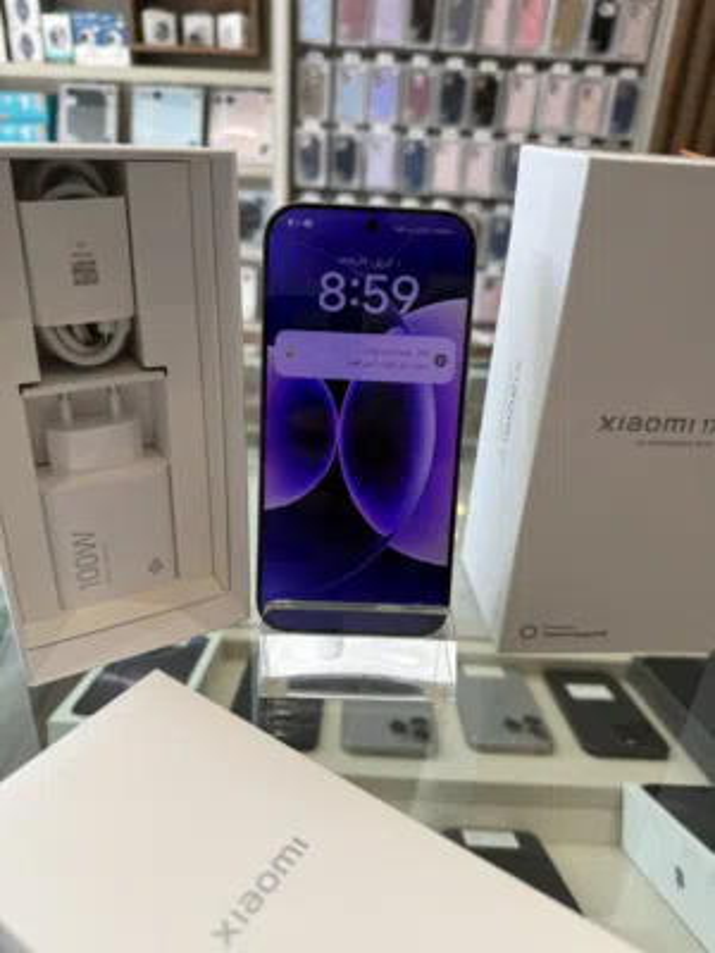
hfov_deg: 56.8
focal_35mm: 24
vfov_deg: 71.6
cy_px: 476
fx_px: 661
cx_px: 358
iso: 80
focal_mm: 6.76
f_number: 1.78
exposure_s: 1/702
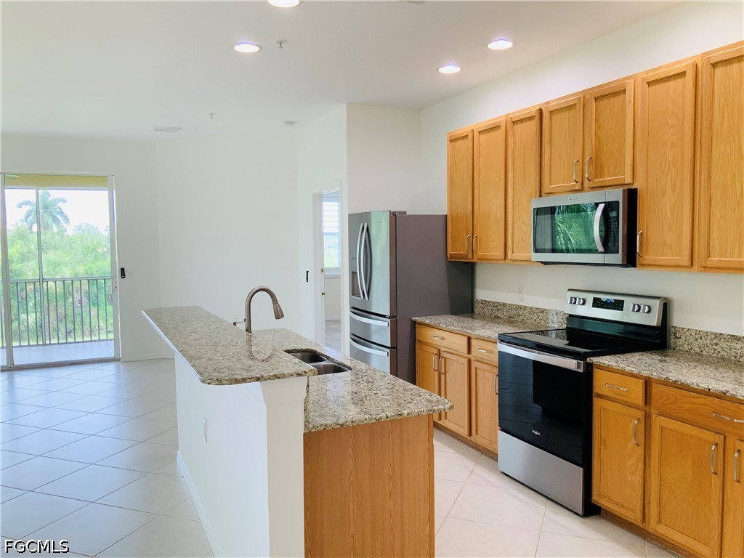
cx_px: 372
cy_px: 279
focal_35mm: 29
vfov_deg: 48.2
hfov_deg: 61.7
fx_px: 623
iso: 32
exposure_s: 1/60
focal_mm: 3
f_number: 1.8
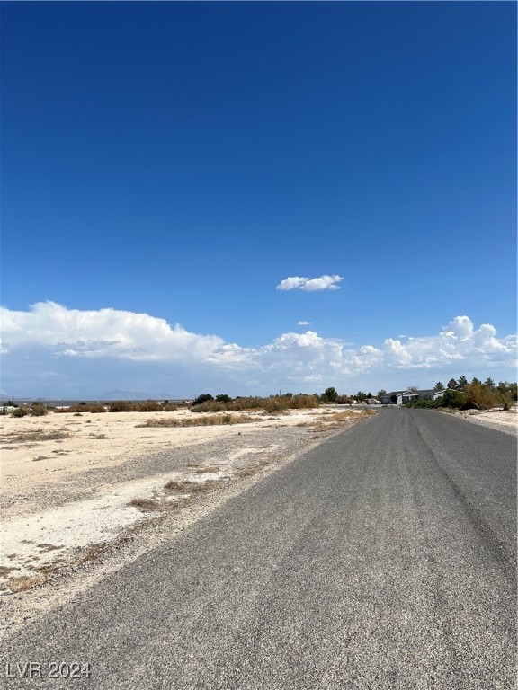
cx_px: 259
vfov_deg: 67.3
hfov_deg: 53.1
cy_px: 345
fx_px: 519
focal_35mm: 26
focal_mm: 5.1
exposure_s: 1/6897
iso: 50
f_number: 1.6
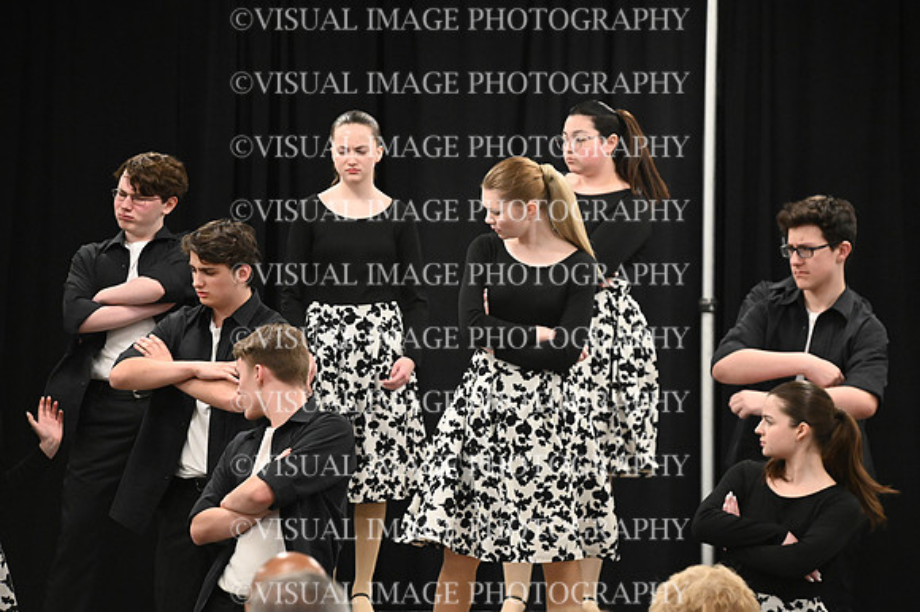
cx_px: 460
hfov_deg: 7.6
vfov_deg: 5.1
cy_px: 306
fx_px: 6896
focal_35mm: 270
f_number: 6
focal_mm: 270
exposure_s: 1/250
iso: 10000
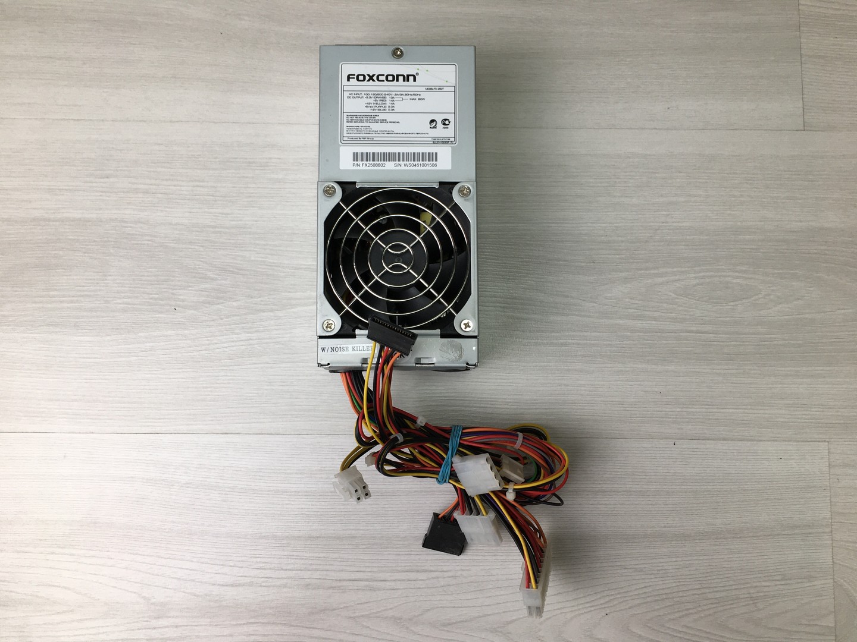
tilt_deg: -84.7
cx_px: 428
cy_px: 321
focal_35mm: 29
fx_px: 718
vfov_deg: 48.2
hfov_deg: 61.7
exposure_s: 1/100
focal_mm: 4.15
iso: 32
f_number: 2.2
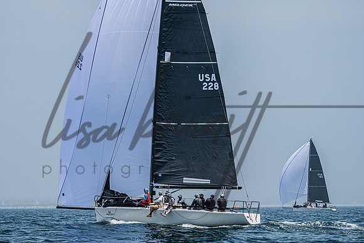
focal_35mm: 138
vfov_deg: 9.9
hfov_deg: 14.8
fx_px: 1400
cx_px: 165
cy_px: 144
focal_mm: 110
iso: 400
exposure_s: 1/5000
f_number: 6.3
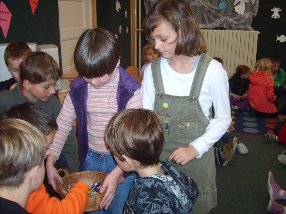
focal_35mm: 35
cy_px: 107
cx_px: 143
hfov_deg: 52.6
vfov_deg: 40.7
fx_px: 289
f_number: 2.8
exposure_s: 1/45
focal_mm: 5.8
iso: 100
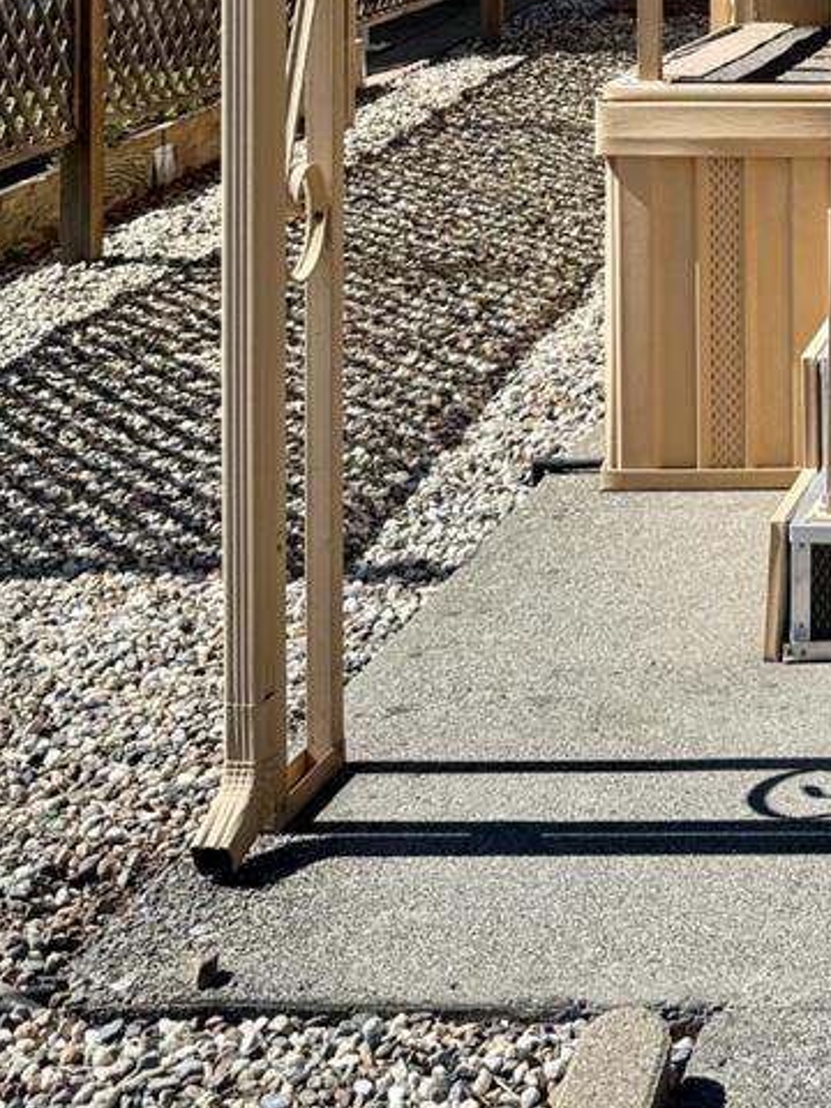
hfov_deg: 18.3
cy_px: -227
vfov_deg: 23.7
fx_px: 2401
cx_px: 1077
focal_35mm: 75
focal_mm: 6.76
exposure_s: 1/3759
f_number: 1.78
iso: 80
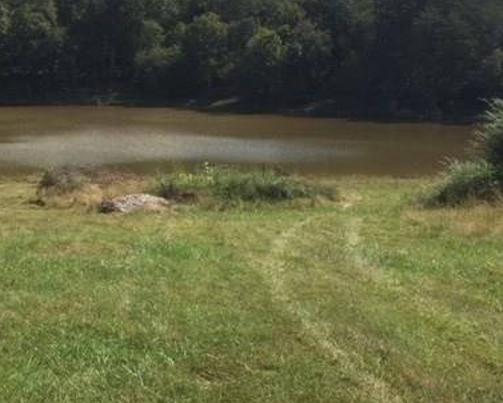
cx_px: 165
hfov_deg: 38.3
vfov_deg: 31.5
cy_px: 195
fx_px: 715
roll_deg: -1.2
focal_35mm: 48
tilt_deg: -9.7
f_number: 2.2
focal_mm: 4.15
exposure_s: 1/1647
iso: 32
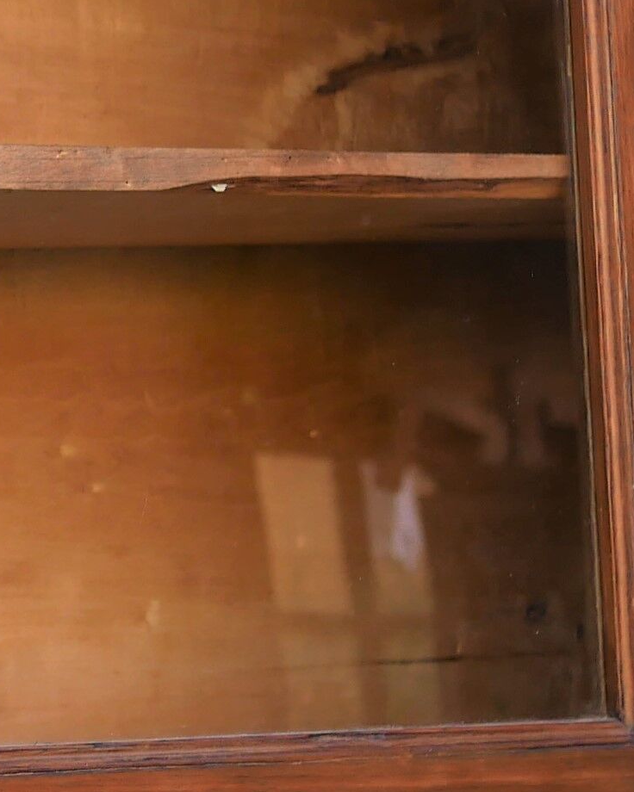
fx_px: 4574
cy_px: 188
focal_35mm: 195
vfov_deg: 9.9
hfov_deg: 7.7
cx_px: -499
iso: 200
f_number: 2.8
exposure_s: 1/320
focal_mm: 20
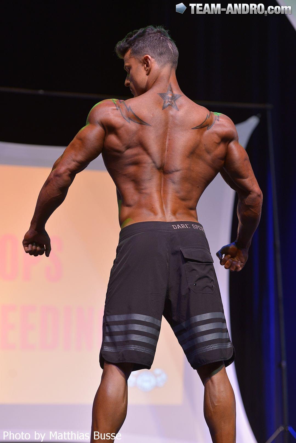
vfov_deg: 19.4
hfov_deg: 13.1
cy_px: 222
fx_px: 1293
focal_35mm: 105
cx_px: 148
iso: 800
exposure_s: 1/100
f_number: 3.2
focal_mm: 105
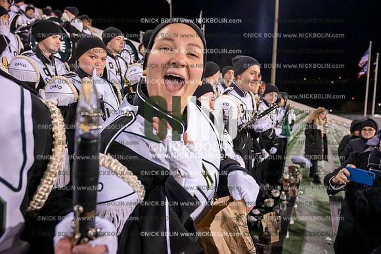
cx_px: 190
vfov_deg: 53.1
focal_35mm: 24
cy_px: 127
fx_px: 254
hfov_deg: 73.8
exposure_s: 1/640
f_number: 4.5
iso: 5000
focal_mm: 24
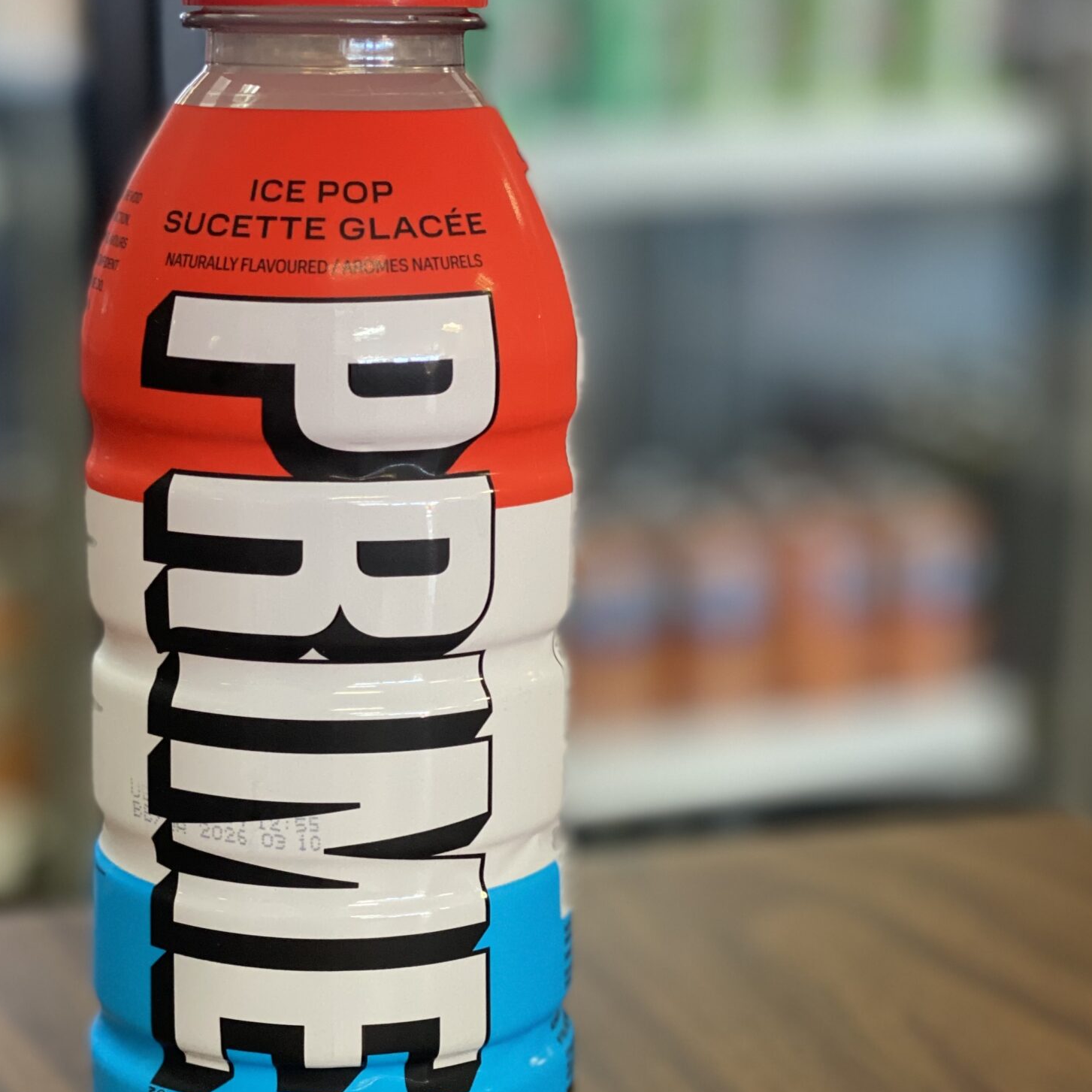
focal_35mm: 81
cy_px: 738
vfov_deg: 21.3
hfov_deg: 21.4
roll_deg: -0.3
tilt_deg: -14.9
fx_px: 2891
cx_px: 428
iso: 125
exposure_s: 1/40
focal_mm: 6
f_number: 2
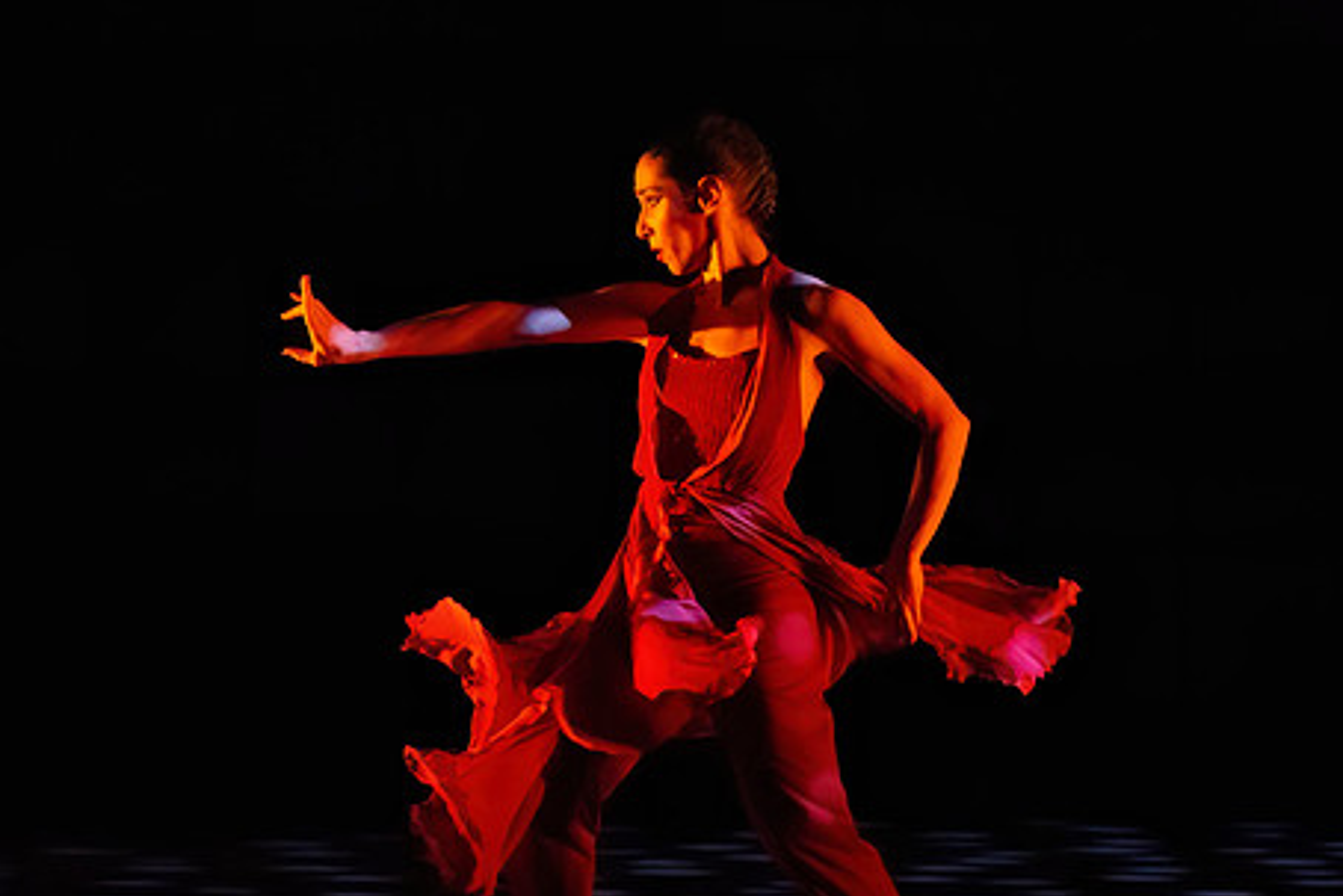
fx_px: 19964
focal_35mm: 535
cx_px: 928
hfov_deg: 3.9
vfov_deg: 2.6
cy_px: 687
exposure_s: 1/400
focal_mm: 336
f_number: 7.1
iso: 25600
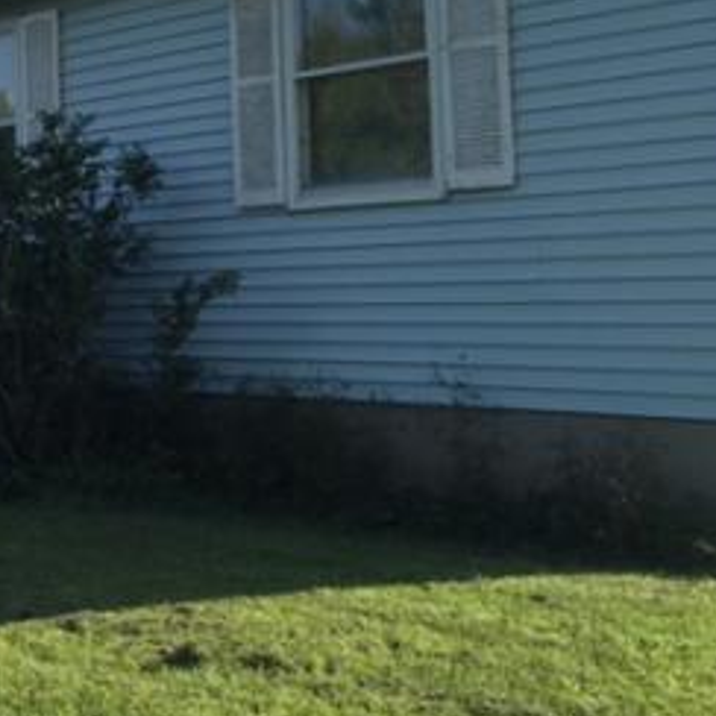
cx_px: -29
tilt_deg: +2.9
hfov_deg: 26.4
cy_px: 202
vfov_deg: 27.9
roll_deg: +0.3
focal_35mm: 61
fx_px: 1427
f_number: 2.2
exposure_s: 1/1647
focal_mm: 4.15
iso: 32
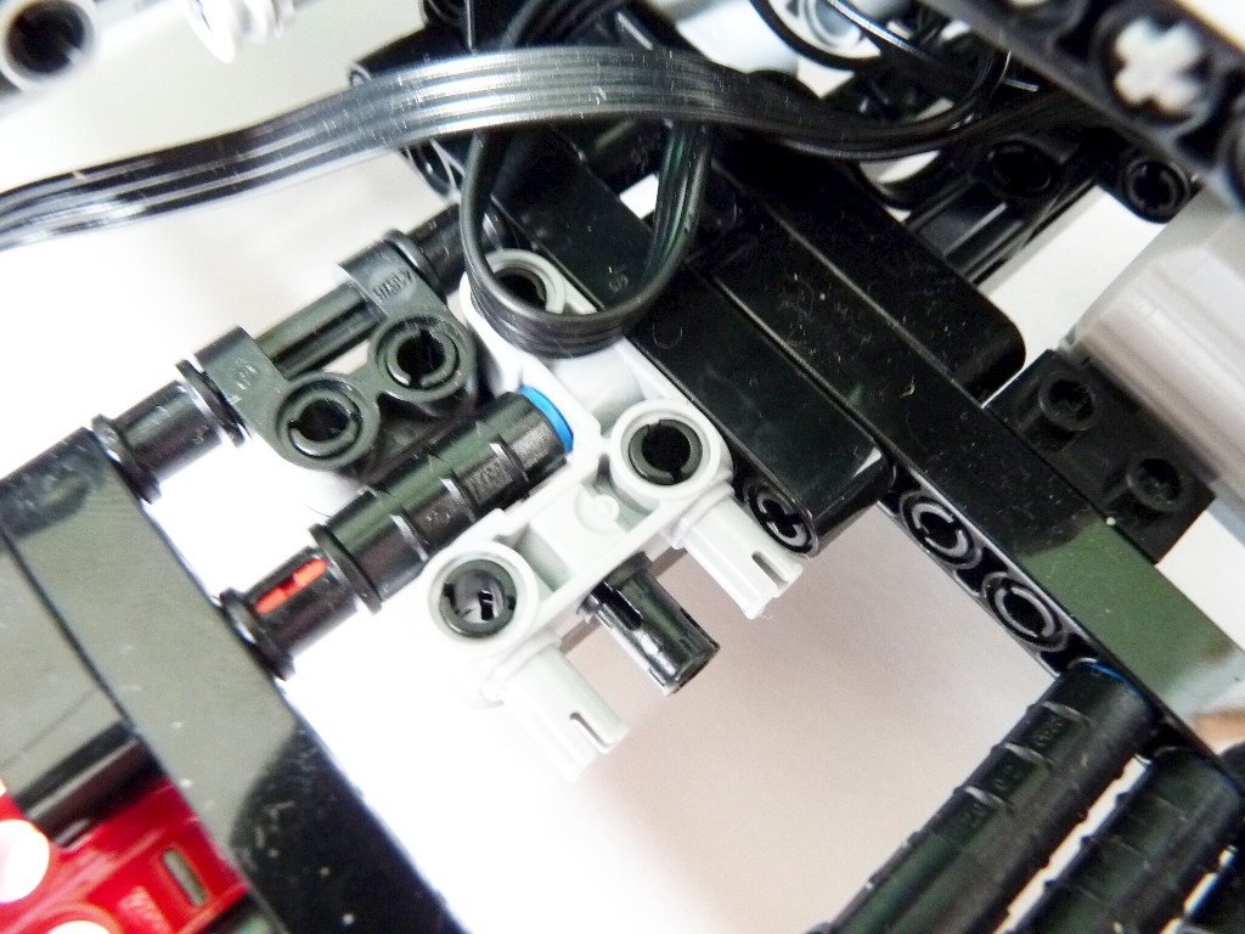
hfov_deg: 65.3
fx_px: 971
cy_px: 467
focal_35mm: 27
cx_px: 622
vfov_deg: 51.4
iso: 400
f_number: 2.8
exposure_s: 1/8
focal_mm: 4.8
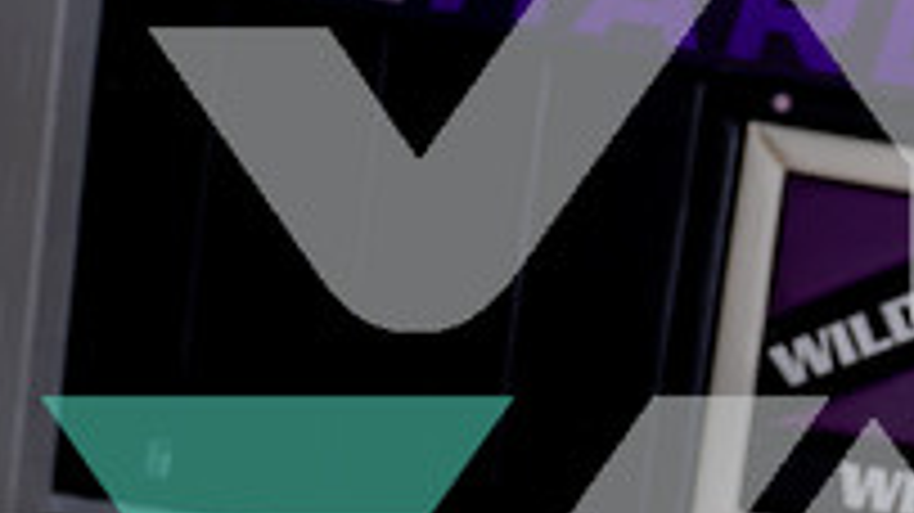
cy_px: 637
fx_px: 2568
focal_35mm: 106
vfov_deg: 11.2
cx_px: 1189
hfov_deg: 18.7
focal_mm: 34
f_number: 4
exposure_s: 1/250
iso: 100
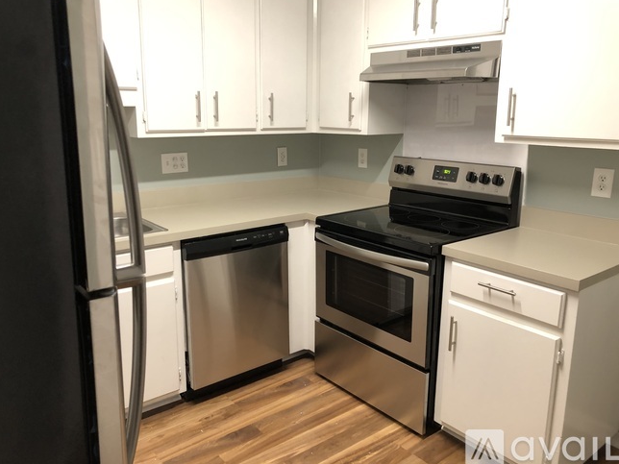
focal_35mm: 29
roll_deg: -0.2
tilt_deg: -12.1
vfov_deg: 48.2
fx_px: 519
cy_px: 228
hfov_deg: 61.6
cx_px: 300
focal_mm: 4
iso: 40
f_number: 1.8
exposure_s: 1/15
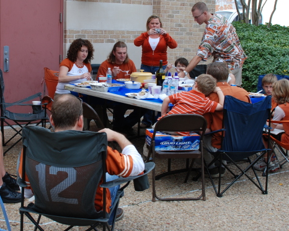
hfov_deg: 32.3
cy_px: 81
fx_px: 496
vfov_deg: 26.1
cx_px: 108
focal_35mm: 58
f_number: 5.6
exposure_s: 1/125
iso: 125
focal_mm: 24
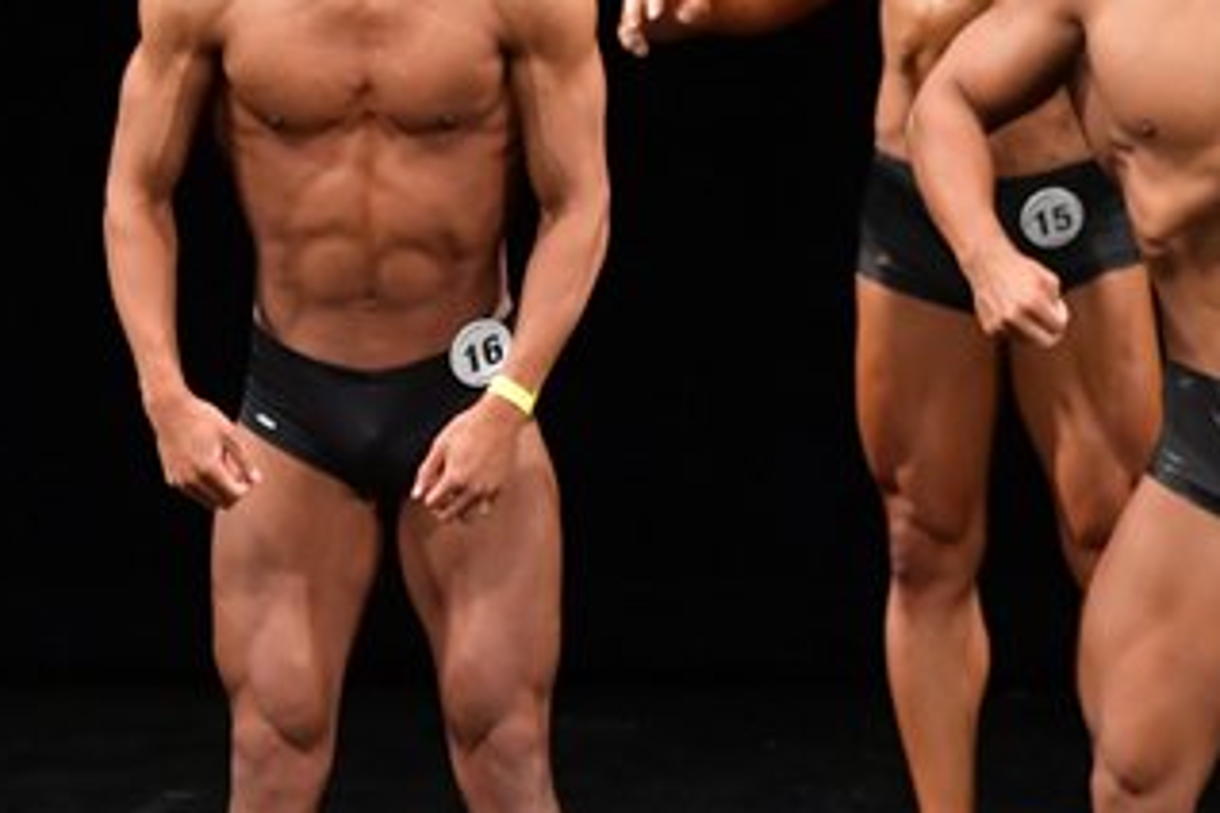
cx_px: 236
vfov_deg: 2.2
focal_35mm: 621
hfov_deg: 3.3
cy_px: 491
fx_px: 21043
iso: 3200
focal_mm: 170
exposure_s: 1/400
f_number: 5.6
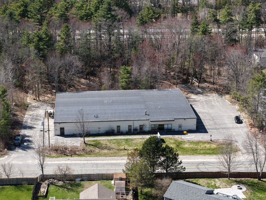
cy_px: 100
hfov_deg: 27.8
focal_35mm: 70
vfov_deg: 21.0
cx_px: 133
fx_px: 538
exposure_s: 1/80
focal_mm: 19.35
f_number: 2.8
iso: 100
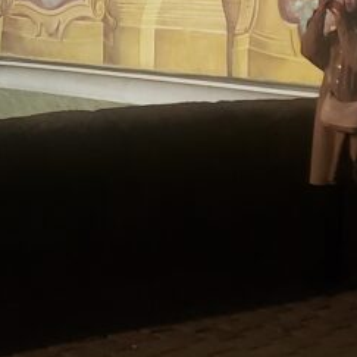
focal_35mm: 136
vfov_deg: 11.1
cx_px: 154
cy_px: -452
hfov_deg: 12.8
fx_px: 1587
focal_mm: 4.3
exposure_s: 1/10
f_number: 1.5
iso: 400
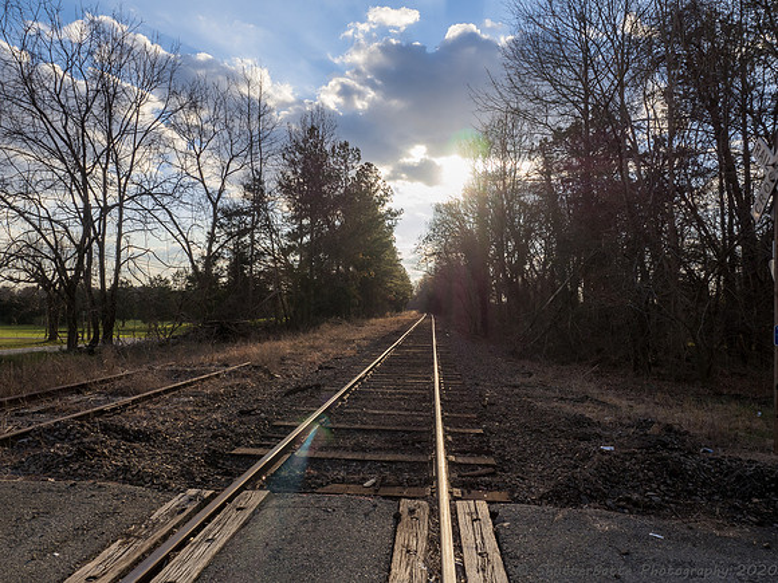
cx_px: 389
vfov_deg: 56.8
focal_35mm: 24
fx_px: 539
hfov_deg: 71.6
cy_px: 292
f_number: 8
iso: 200
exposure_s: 1/320
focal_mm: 12
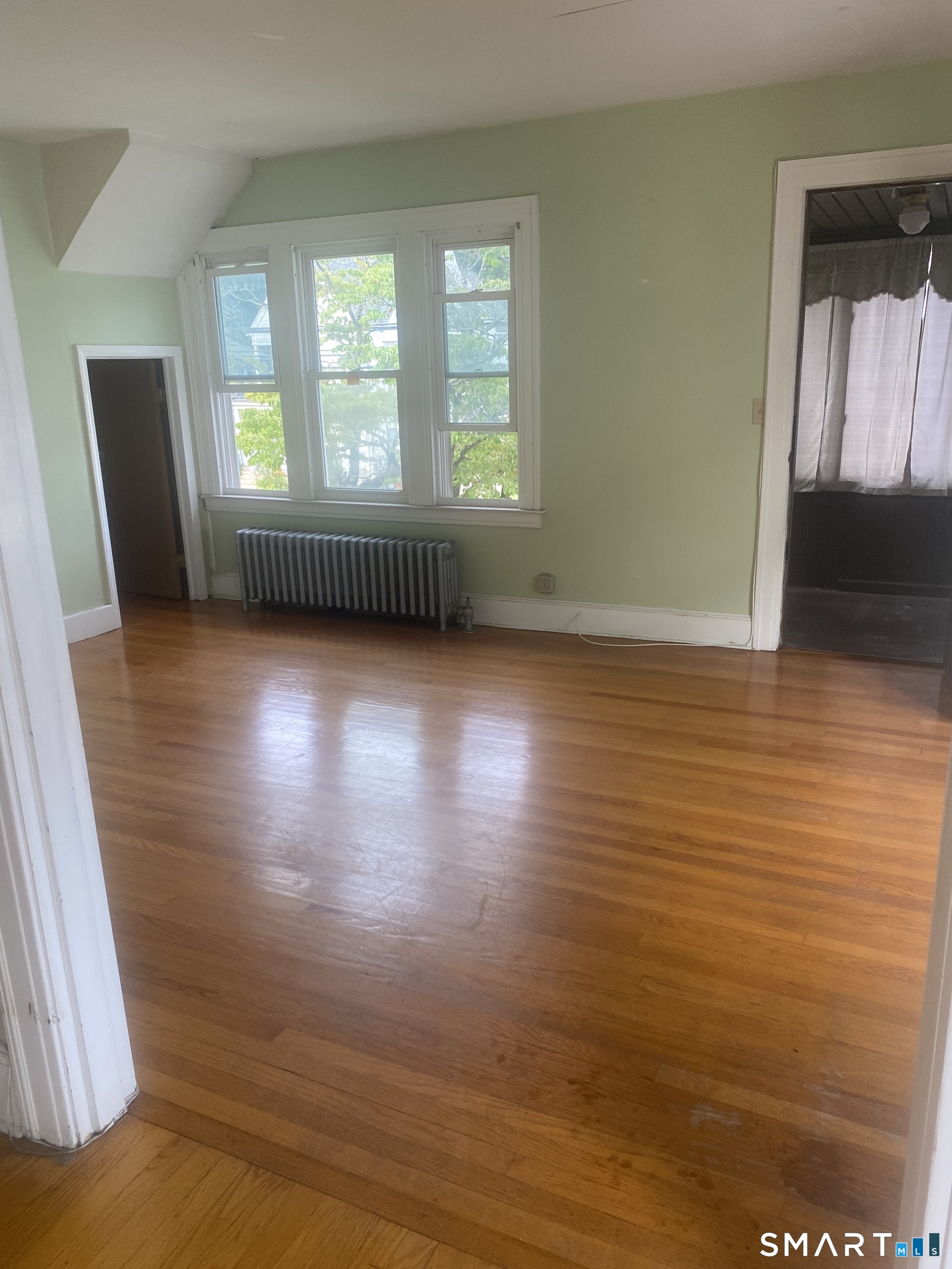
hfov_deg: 53.1
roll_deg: +2.3
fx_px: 953
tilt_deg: -14.7
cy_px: 634
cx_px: 476
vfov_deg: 67.3
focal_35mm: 26
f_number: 1.8
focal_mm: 4.25
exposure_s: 1/105
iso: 125
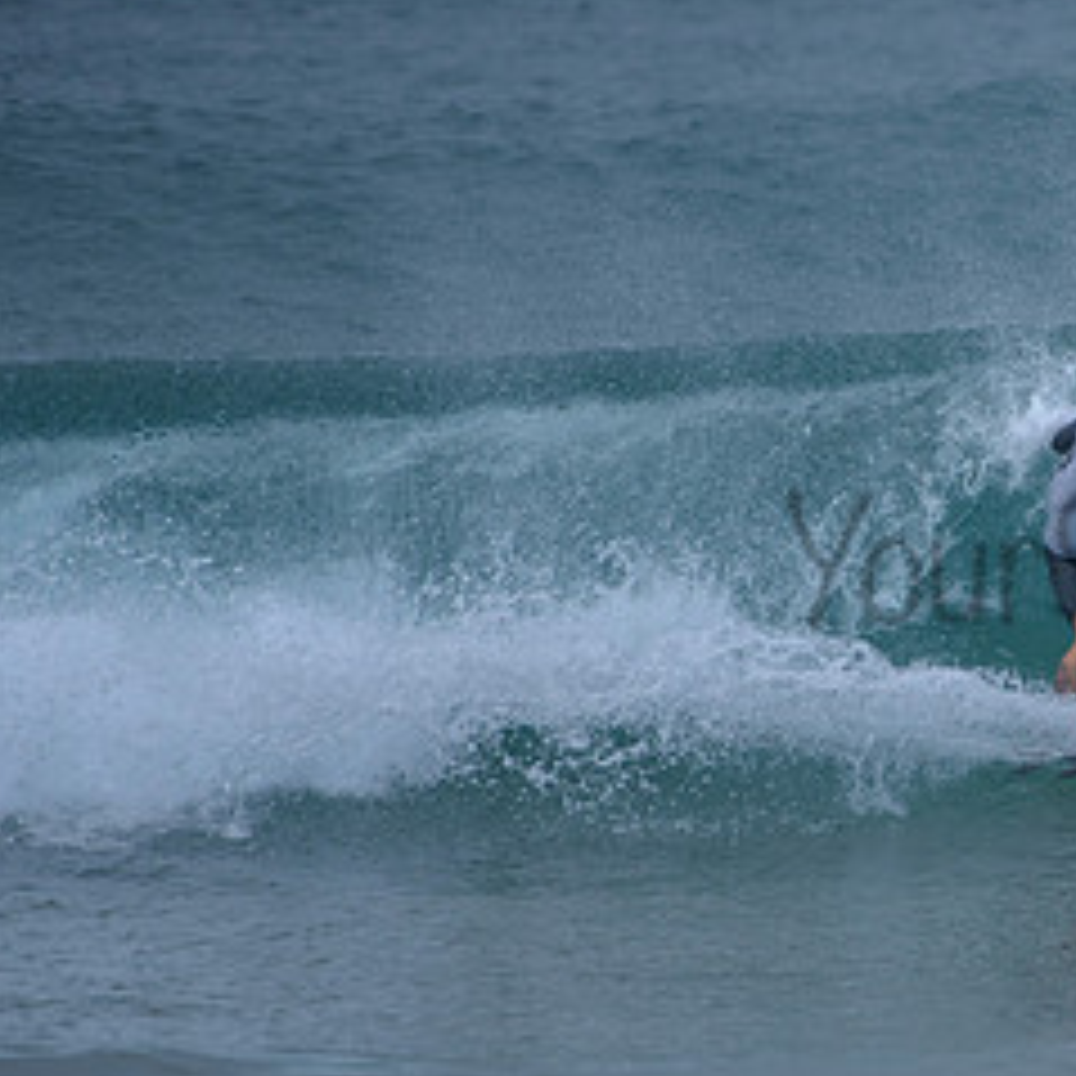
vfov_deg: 1.7
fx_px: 36820
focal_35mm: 1047
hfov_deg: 1.7
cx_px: 1252
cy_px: 520
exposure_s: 1/800
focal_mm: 500
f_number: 5.6
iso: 180
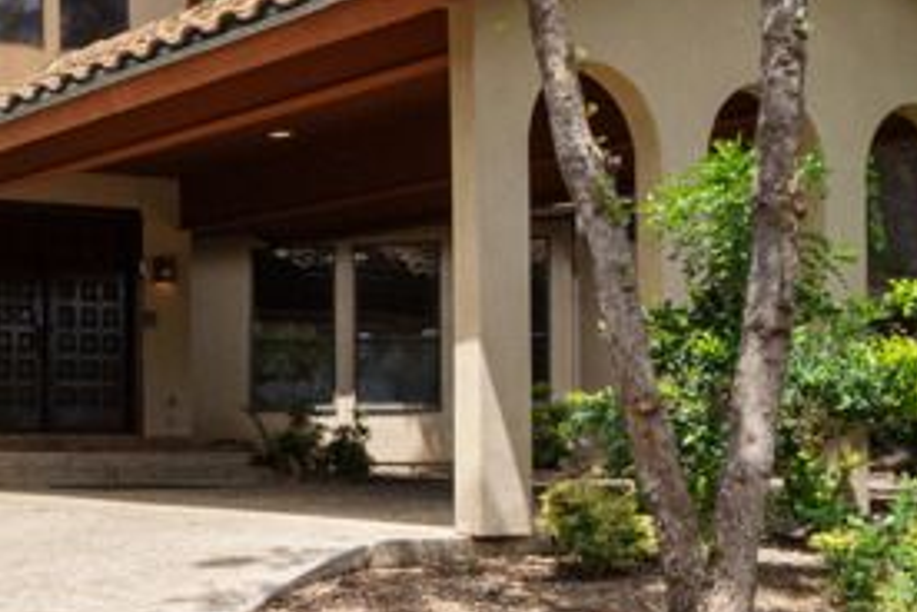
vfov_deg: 22.6
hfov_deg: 27.4
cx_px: -309
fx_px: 1523
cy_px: 378
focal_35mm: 60
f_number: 8
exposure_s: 1/1250
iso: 800
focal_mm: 11
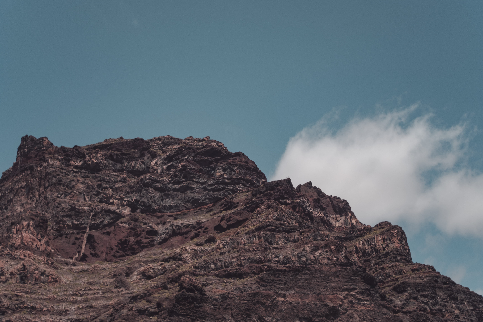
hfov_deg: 46.4
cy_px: 161
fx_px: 563
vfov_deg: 31.9
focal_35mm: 42
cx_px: 242
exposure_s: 1/1000
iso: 200
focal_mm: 28
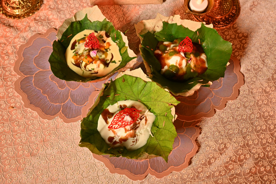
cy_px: 92
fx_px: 383
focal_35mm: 50
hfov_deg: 39.6
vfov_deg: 27.0
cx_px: 138
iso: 640
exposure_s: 1/125
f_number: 5
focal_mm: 50
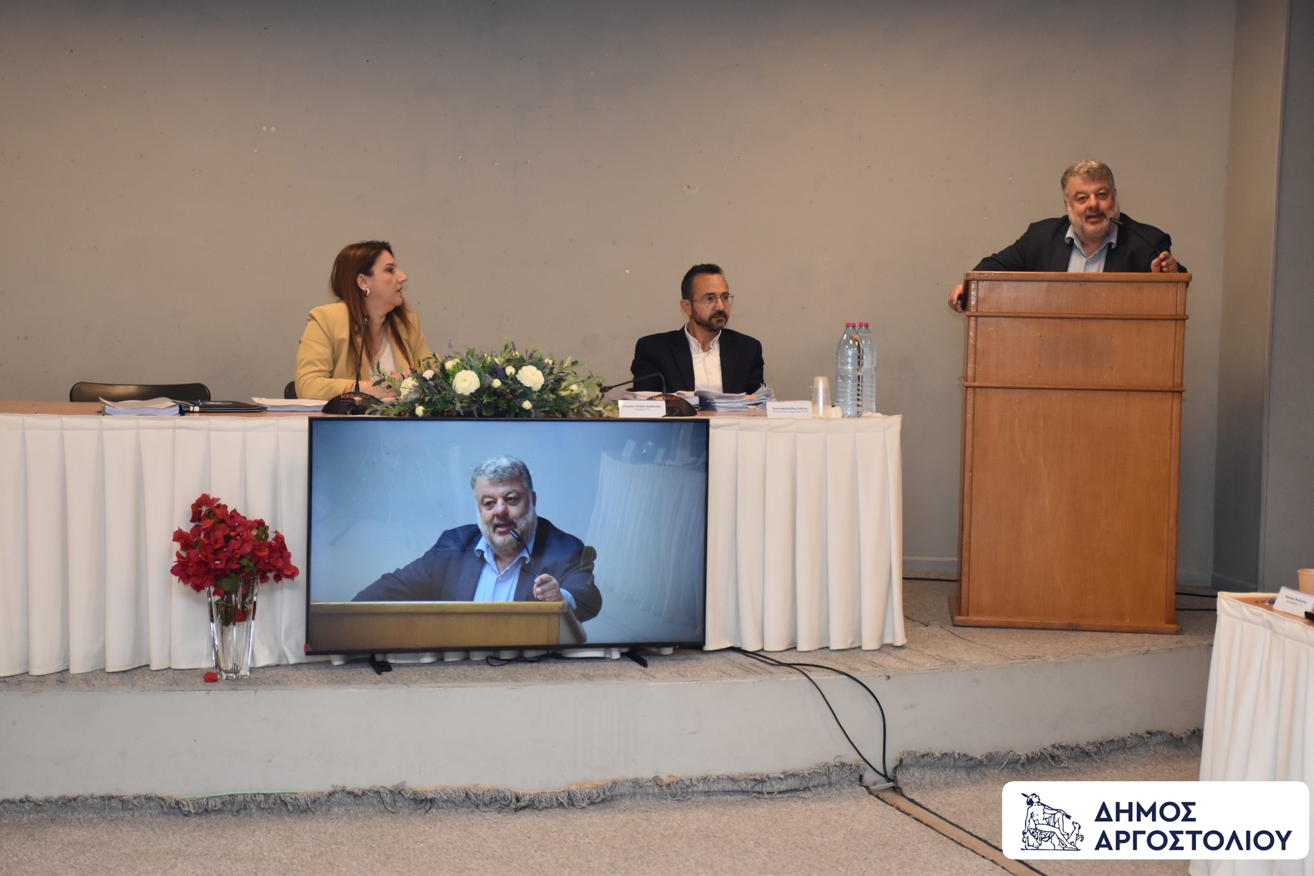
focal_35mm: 68
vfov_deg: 20.2
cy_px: 438
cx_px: 657
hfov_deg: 29.9
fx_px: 2464
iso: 800
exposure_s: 1/100
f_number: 5
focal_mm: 45
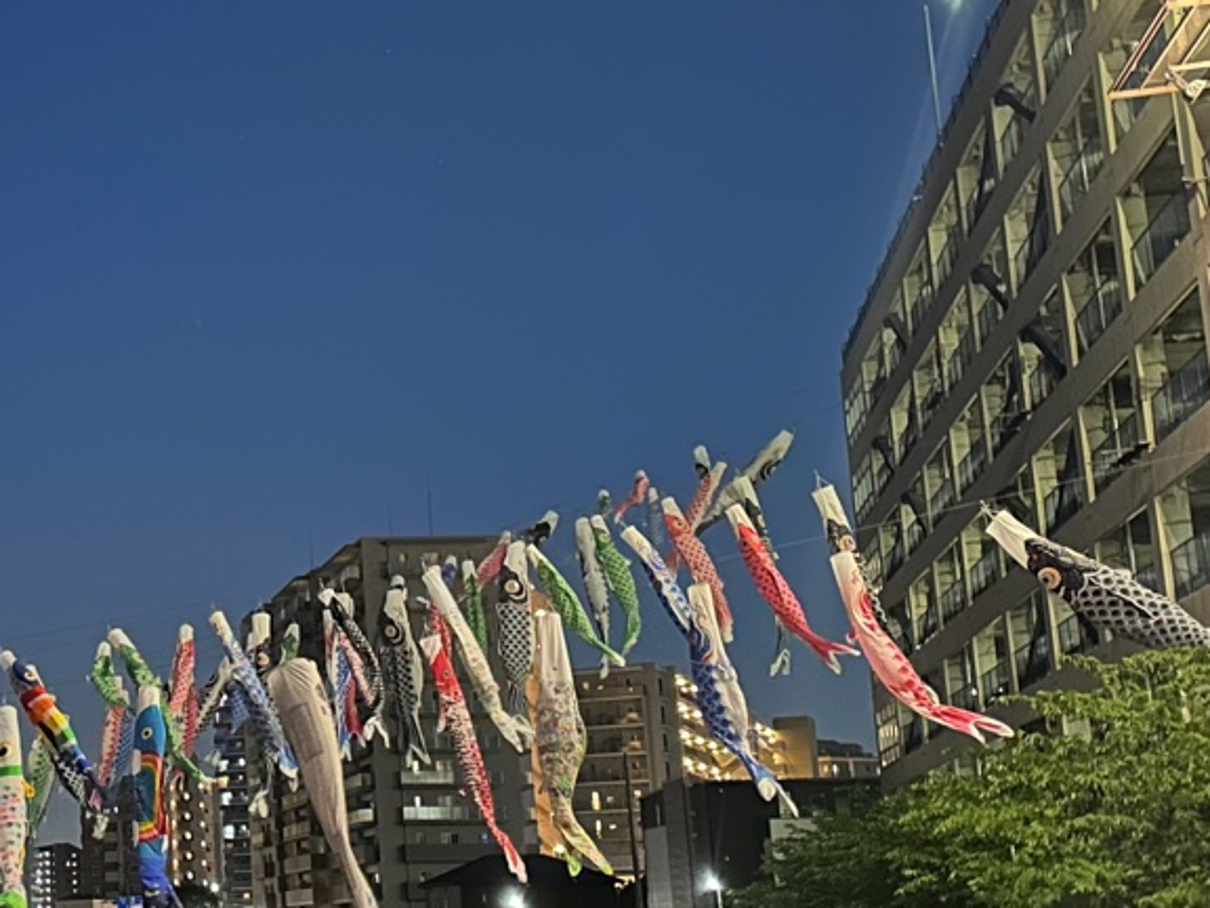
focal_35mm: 55
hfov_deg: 32.0
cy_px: 597
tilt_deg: +10.2
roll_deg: +1.0
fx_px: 1923
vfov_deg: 26.4
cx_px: -17
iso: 1600
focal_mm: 6.86
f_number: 1.78
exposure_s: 1/20
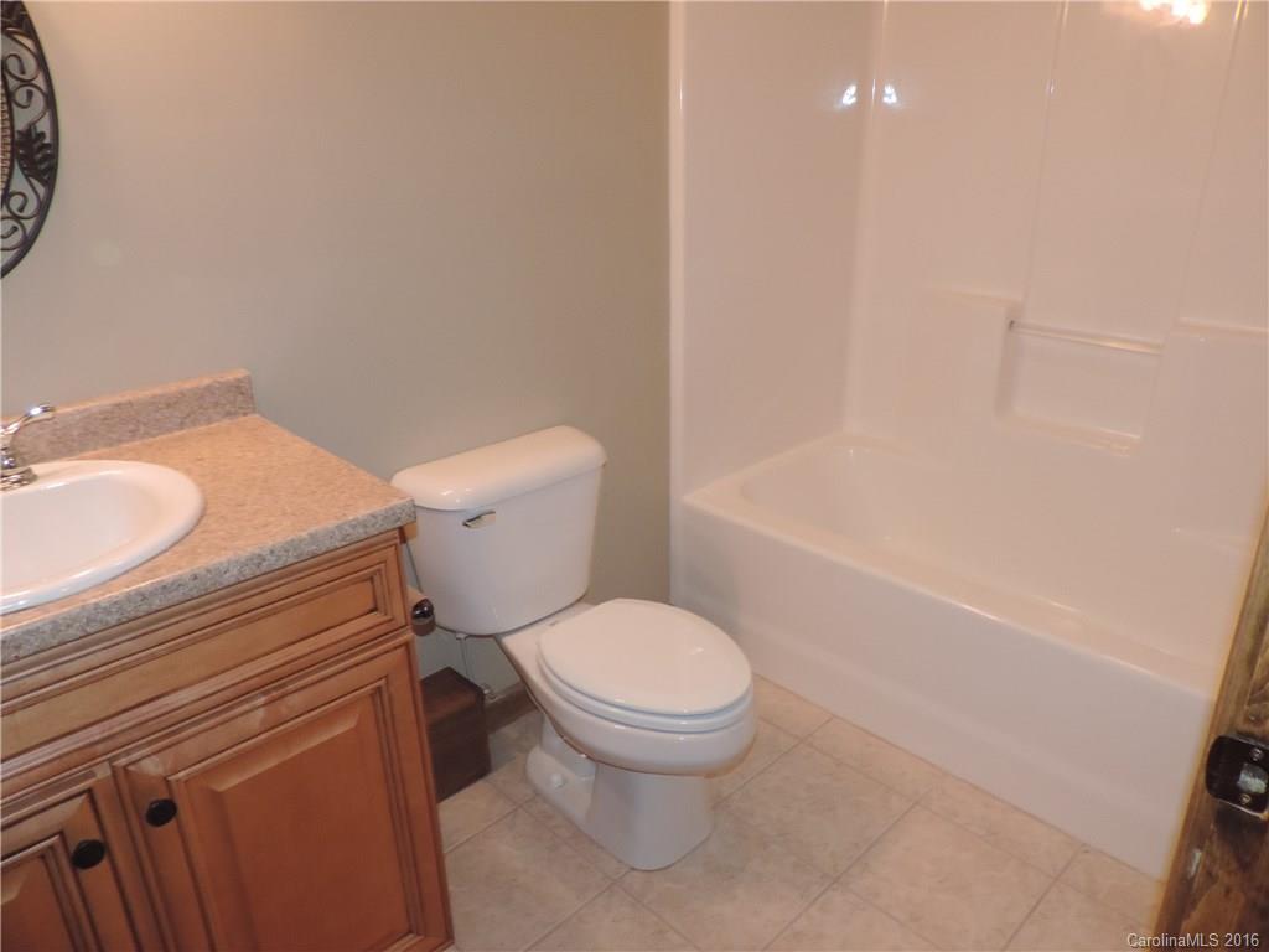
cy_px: 476
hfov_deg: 71.6
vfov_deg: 56.8
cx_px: 634
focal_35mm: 24
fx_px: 880
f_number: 3
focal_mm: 4.3
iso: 450
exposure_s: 1/40
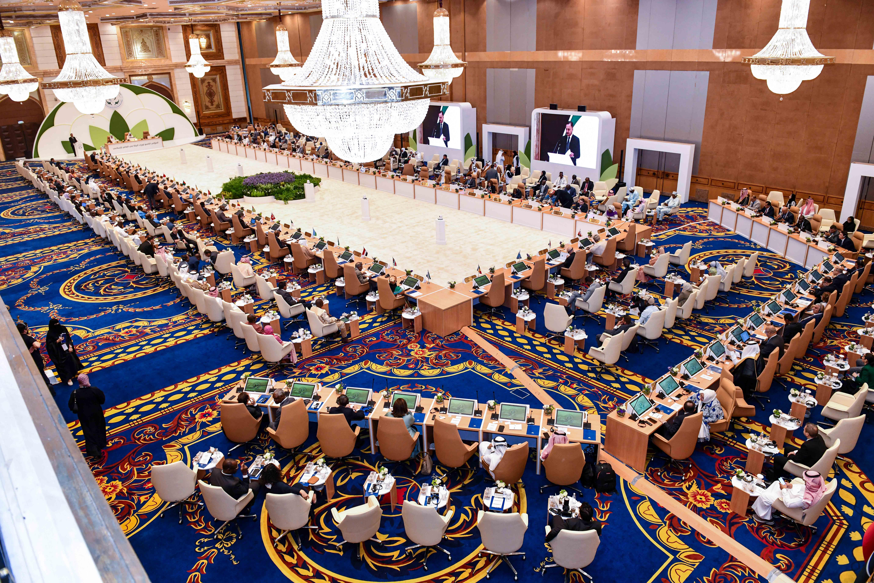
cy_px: 292
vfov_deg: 53.1
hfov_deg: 73.7
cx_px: 437
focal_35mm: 24
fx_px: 583
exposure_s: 1/125
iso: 2000
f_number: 4.5
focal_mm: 24
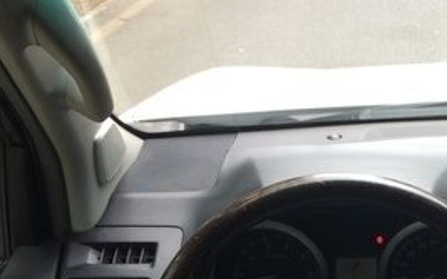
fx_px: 926
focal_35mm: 76
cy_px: 348
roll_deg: -0.1
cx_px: 449
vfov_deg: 16.4
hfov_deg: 25.7
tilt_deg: -29.4
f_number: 2.2
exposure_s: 1/128
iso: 32
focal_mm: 4.15
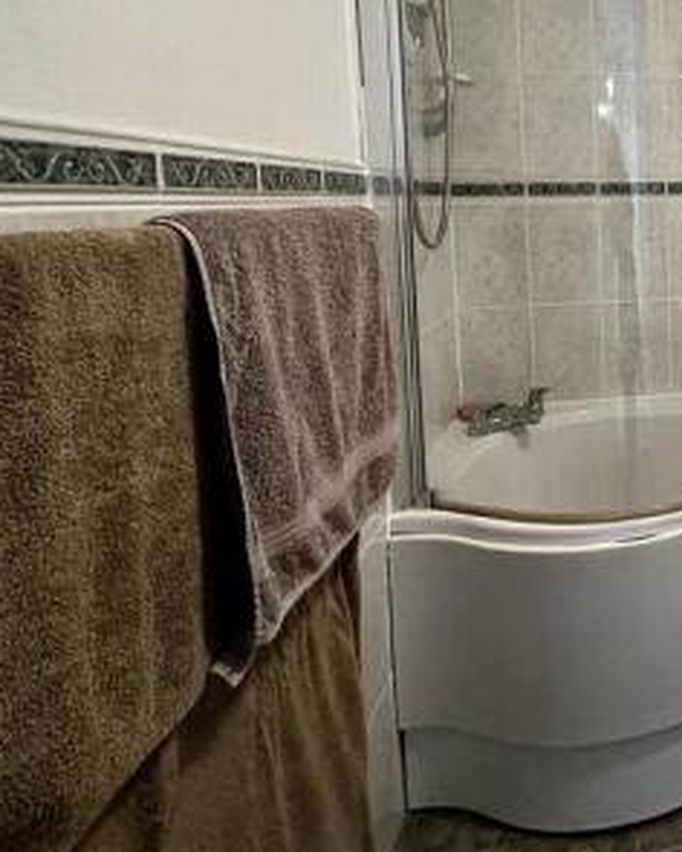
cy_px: 256
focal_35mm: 27
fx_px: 681
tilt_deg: -5.3
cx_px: 782
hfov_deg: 40.6
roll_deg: +0.9
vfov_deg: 61.8
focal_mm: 2.22
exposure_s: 1/50
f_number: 2.2
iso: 500
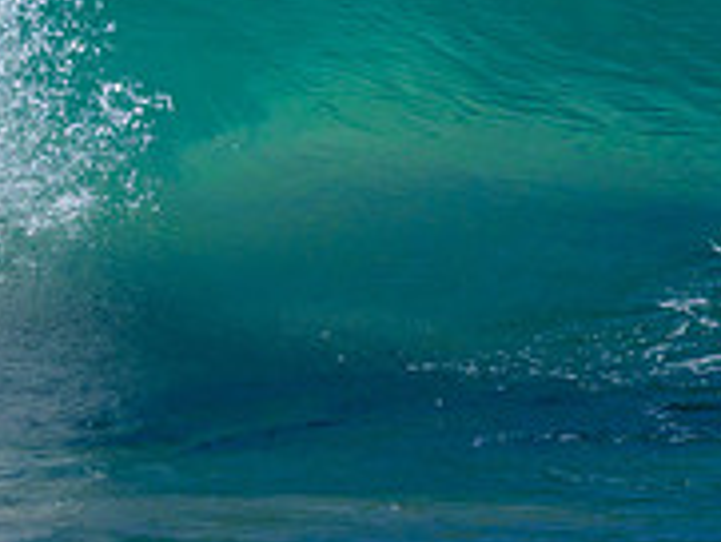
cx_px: -145
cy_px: -443
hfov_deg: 0.6
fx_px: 70635
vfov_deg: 0.4
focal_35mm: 3389
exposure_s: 1/3200
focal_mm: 800
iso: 360
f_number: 6.3
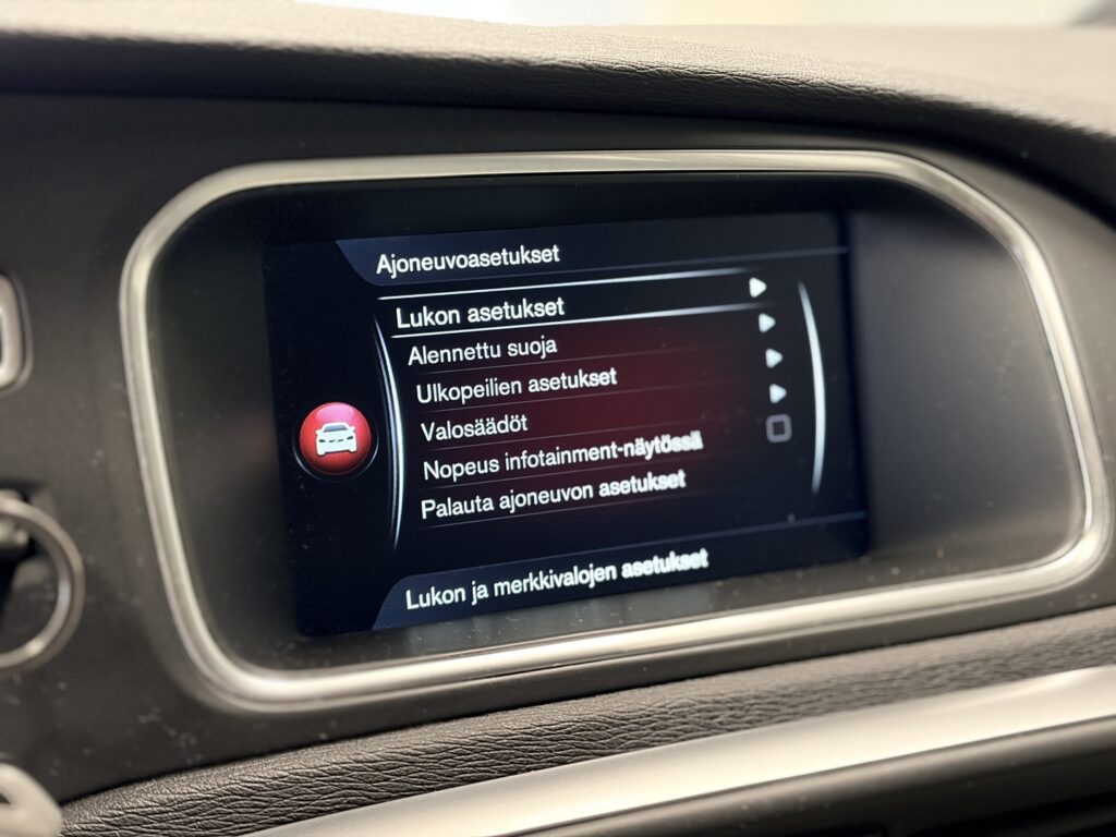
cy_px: 418
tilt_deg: -15.8
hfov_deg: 36.8
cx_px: 558
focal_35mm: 52
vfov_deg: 28.0
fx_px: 1676
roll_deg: +1.1
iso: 250
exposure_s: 1/30
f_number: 1.6
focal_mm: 5.96
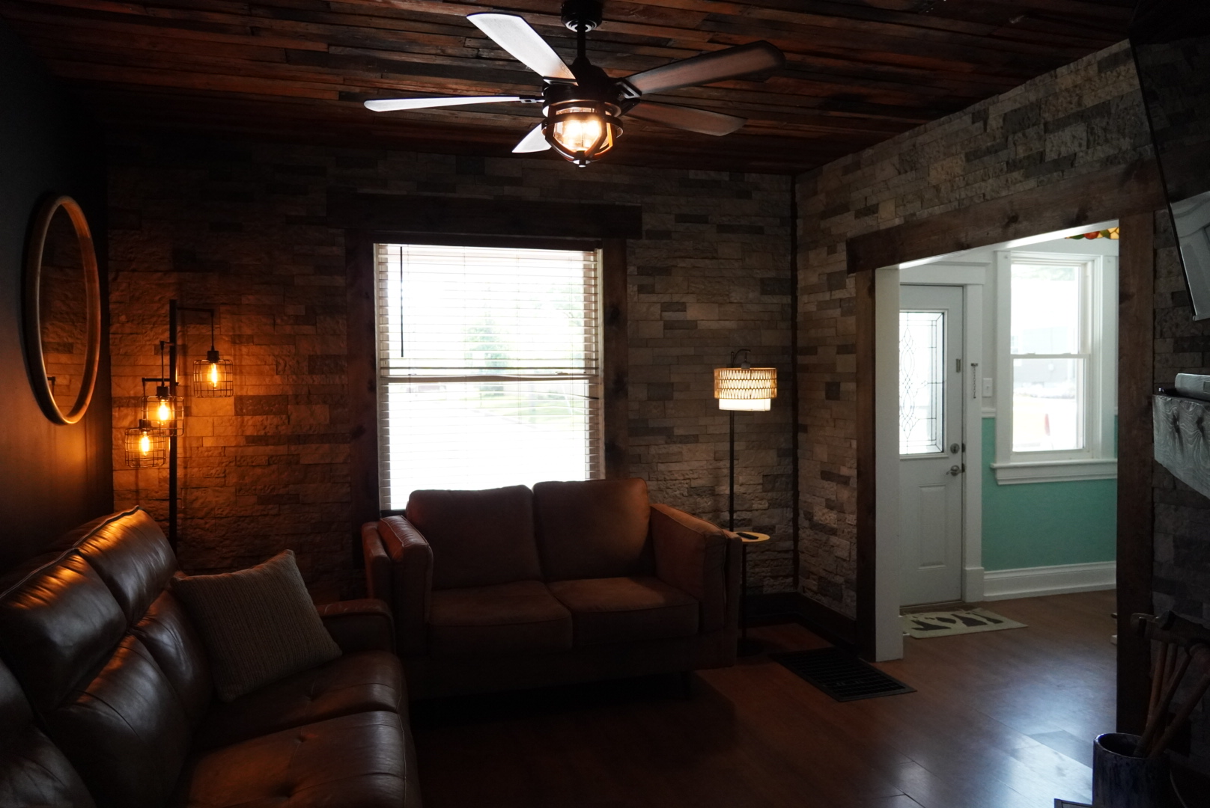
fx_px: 908
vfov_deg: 48.0
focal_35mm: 27
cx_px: 605
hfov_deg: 67.3
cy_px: 404
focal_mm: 18
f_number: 3.5
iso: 2500
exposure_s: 1/160
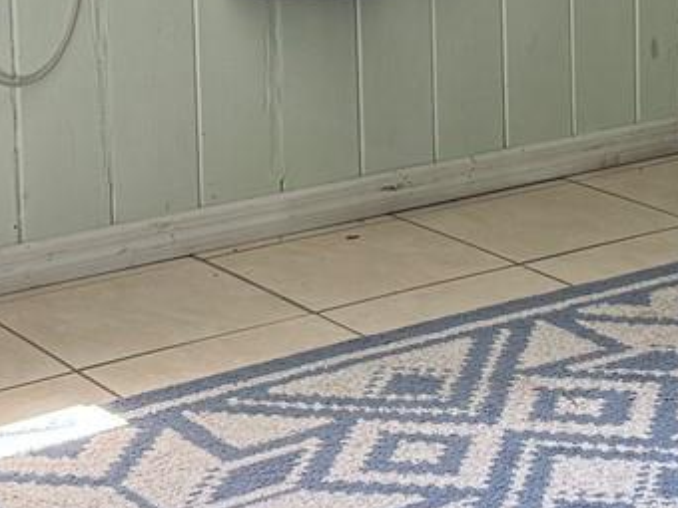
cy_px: -135
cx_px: 524
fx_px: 2213
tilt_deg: -8.0
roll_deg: -0.6
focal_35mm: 113
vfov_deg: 12.7
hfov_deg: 17.3
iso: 160
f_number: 1.78
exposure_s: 1/121
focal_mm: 6.76
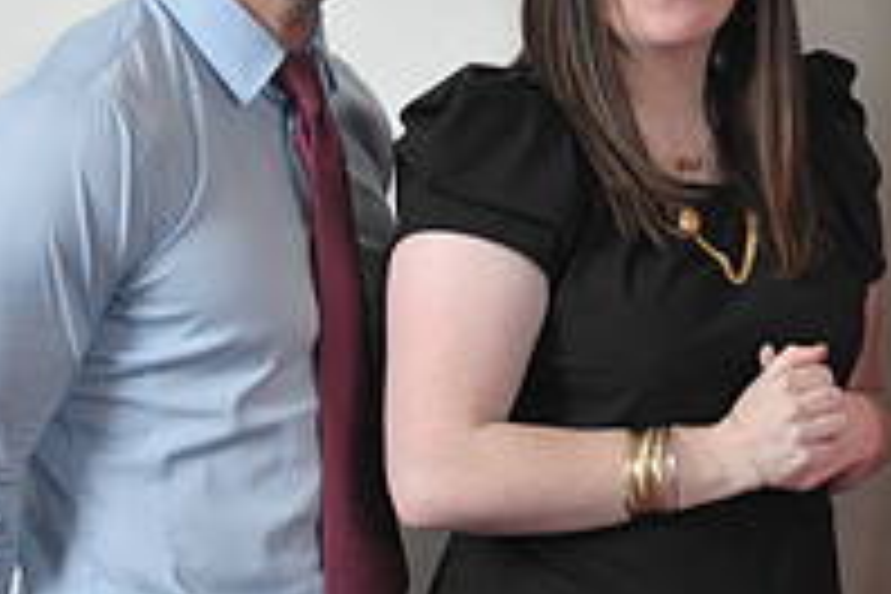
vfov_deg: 10.4
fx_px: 3267
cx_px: 837
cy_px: 284
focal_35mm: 132
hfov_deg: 15.3
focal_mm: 45
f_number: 7.1
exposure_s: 1/160
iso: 1000
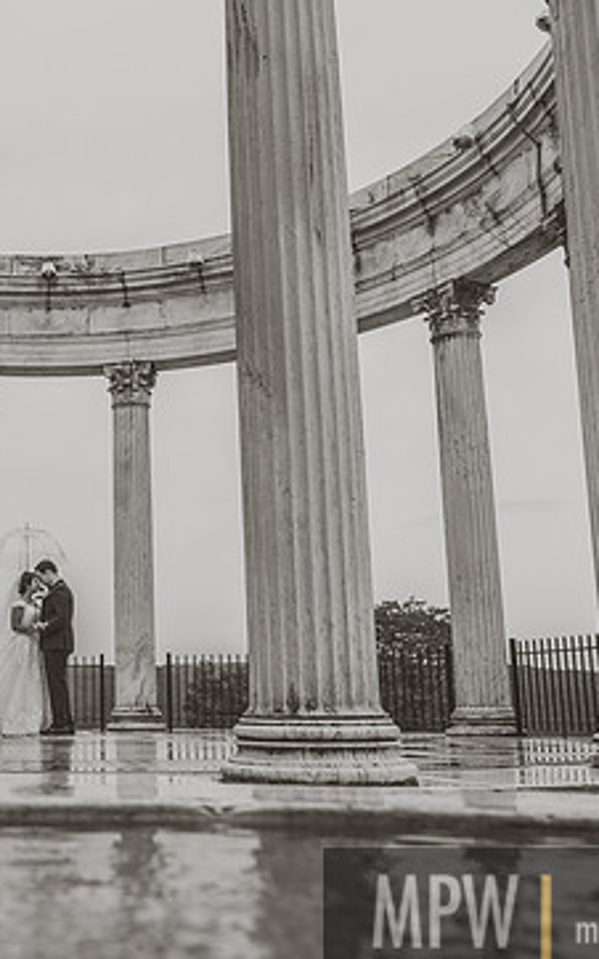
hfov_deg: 29.3
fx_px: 1072
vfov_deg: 48.2
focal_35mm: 41
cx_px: 8
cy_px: 503
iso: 200
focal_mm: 16
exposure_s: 1/1250
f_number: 2.8
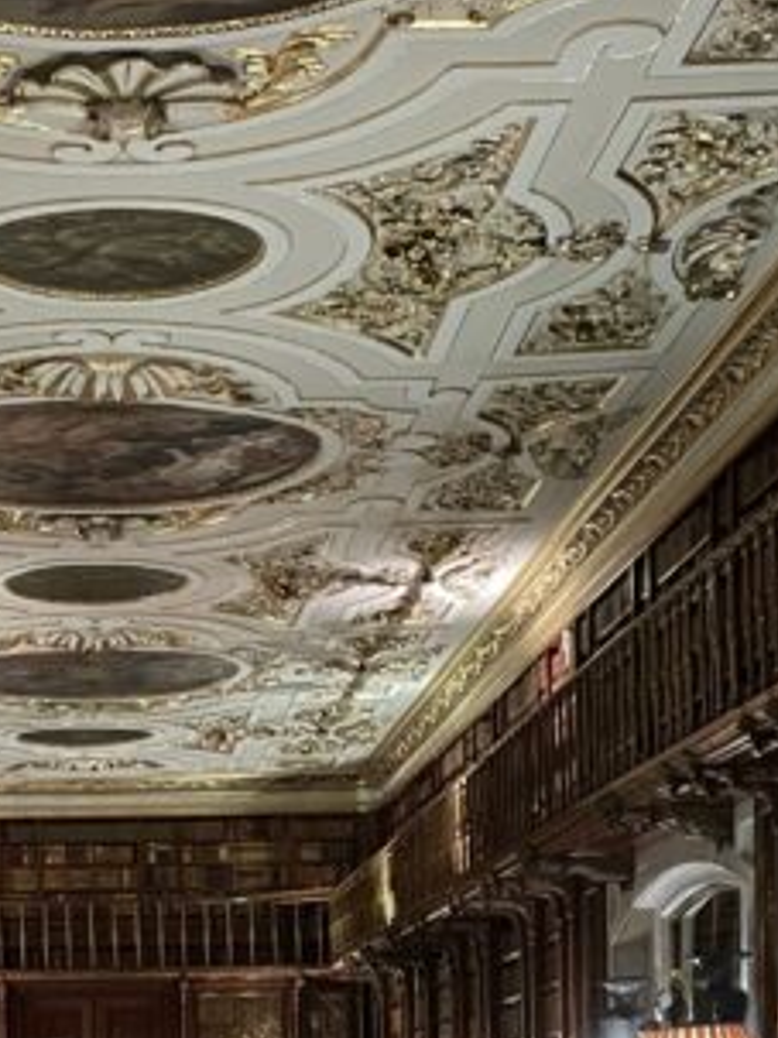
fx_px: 2639
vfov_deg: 20.9
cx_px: 192
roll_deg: +1.1
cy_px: 1220
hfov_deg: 16.7
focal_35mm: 88
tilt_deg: -1.6
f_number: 1.6
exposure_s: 1/25
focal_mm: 4.2
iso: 1000
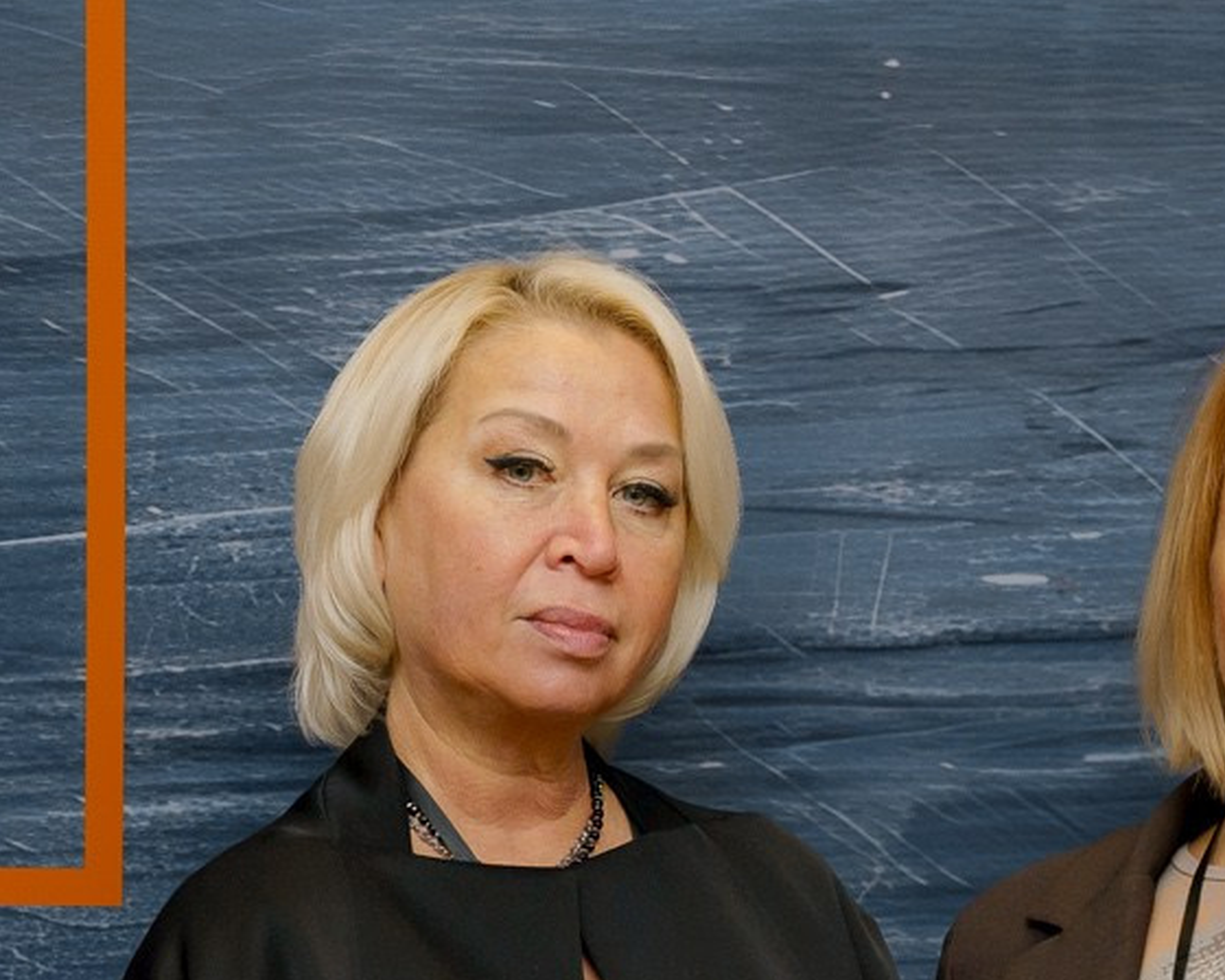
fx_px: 5837
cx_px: 153
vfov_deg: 9.5
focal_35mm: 161
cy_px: 1016
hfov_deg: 11.9
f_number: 3.5
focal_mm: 48
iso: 400
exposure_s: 1/125
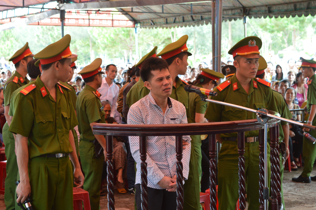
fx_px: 592
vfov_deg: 20.1
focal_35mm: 68
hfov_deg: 29.9
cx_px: 158
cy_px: 105
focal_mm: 45
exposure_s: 1/50
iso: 400
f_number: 5
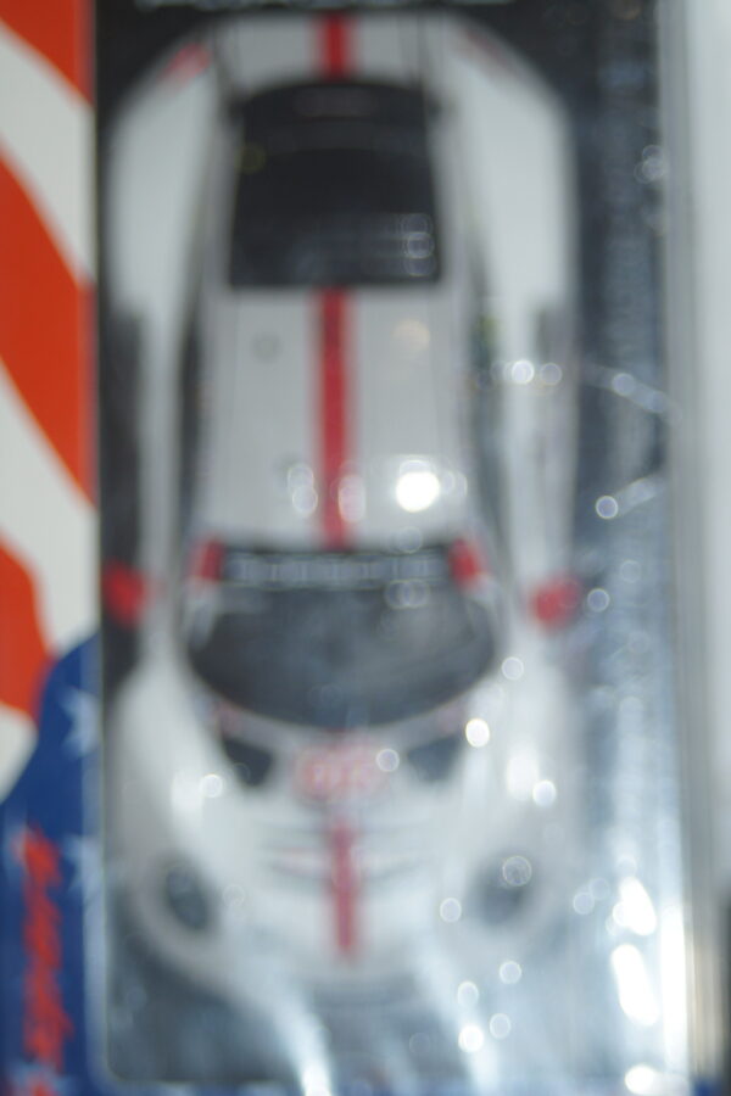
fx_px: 3655
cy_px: 548
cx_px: 366
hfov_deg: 11.4
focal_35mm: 120
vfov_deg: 17.1
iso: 250
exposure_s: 1/60
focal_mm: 80
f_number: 5.6
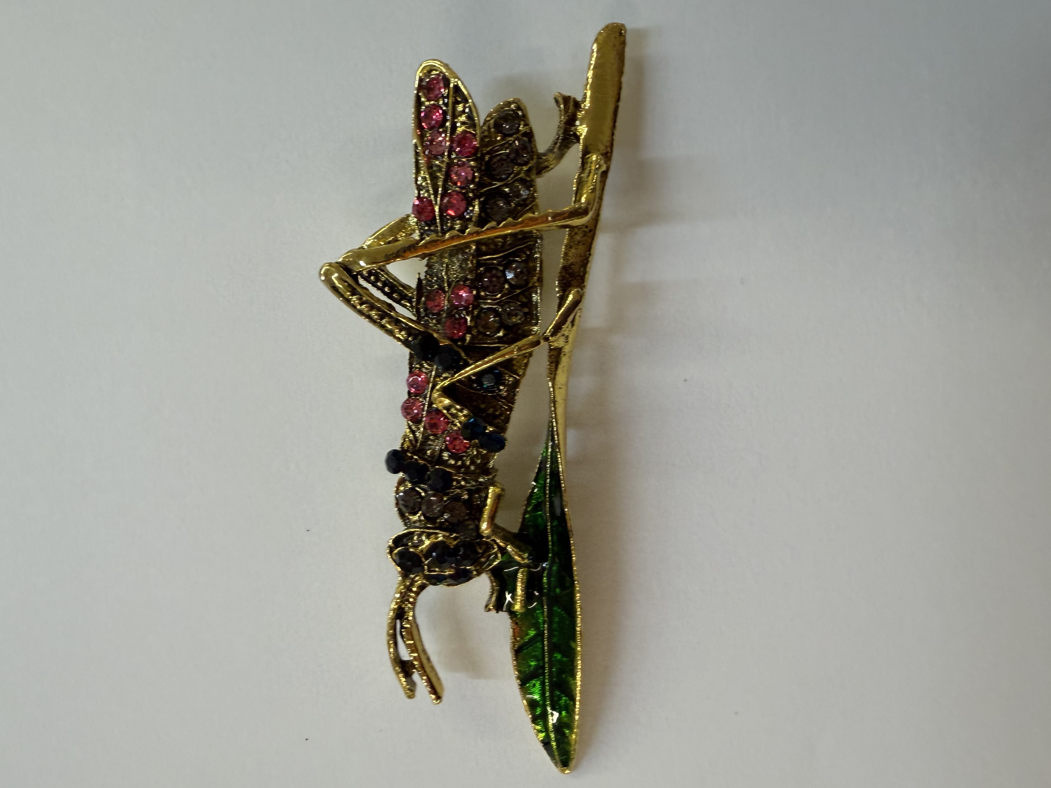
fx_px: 789
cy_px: 402
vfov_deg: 53.1
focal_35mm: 26
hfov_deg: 67.3
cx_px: 501
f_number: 2.2
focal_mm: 2.22
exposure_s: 1/120
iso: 160
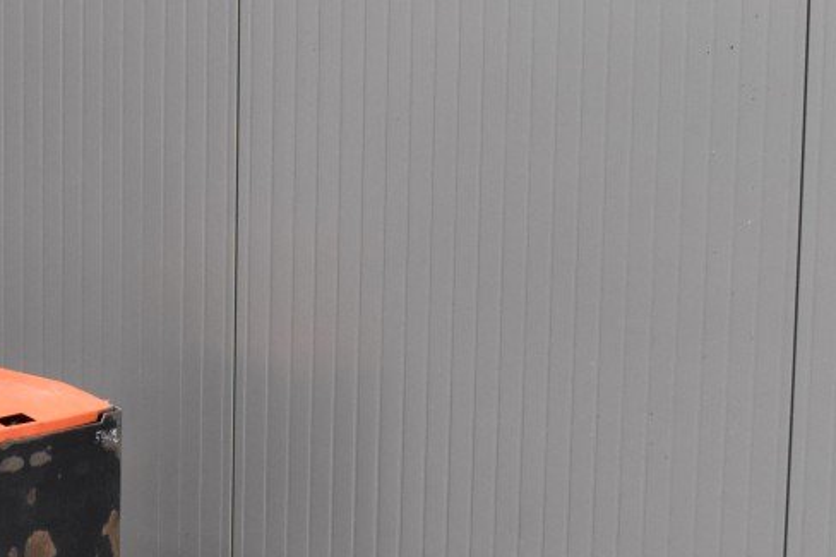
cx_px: 41
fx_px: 2141
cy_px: 452
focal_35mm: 92
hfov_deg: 21.5
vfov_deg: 14.7
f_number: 5.6
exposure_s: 1/30
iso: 1600
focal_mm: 25
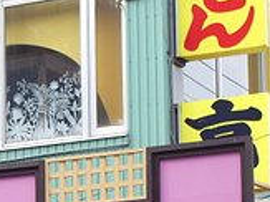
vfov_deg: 7.5
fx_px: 1520
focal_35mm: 195
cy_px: 262
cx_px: -18
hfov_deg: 10.1
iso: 80
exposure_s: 1/200
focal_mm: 10.2
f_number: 3.5
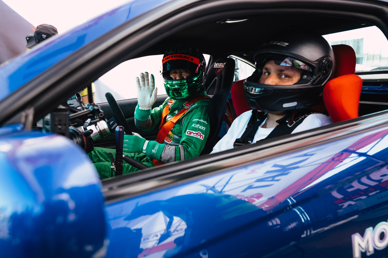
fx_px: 259
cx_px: 194
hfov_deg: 73.8
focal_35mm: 24
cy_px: 129
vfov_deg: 53.1
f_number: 4.5
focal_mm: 24
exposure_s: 1/800
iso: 2000
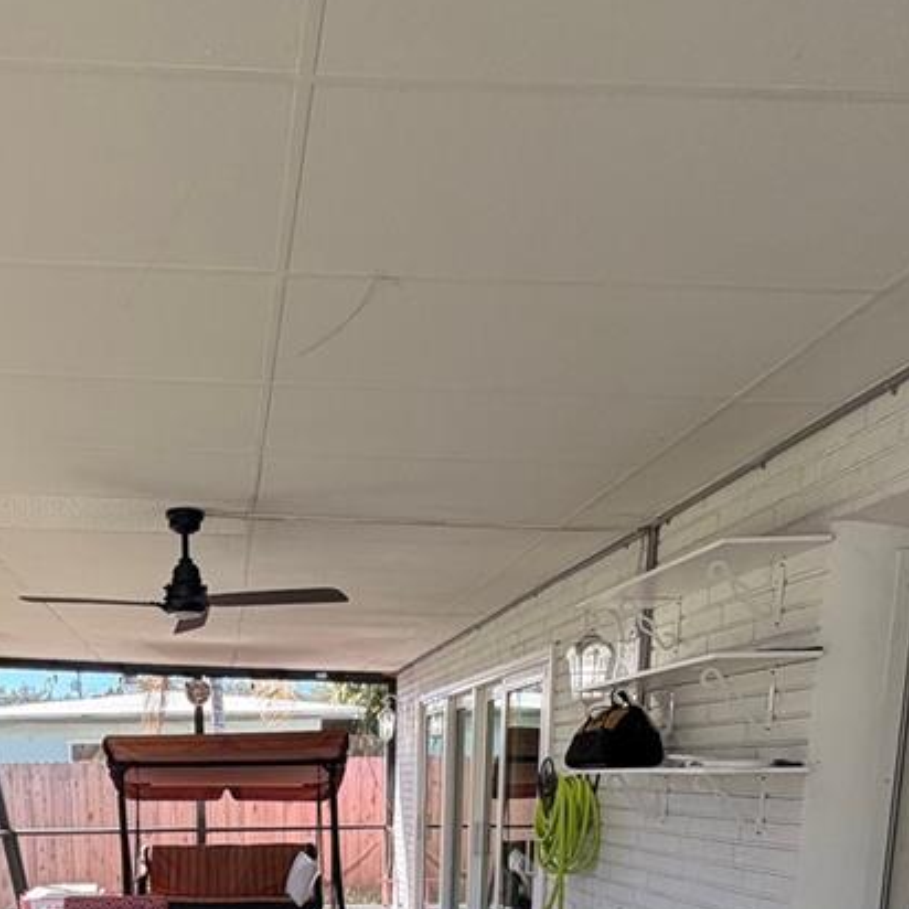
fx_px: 1070
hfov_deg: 44.3
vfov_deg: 38.4
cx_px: 210
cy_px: 993
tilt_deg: -12.2
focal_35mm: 36
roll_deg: -1.2
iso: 64
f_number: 2.2
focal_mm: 2.22
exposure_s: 1/169
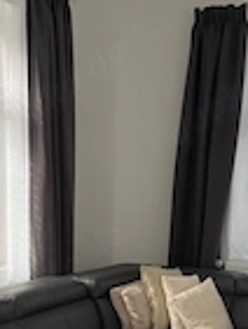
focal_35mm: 68
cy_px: 301
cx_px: 108
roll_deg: -1.4
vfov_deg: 27.4
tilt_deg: -10.2
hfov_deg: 21.6
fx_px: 649
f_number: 1.78
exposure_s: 1/60
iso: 800
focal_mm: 6.76
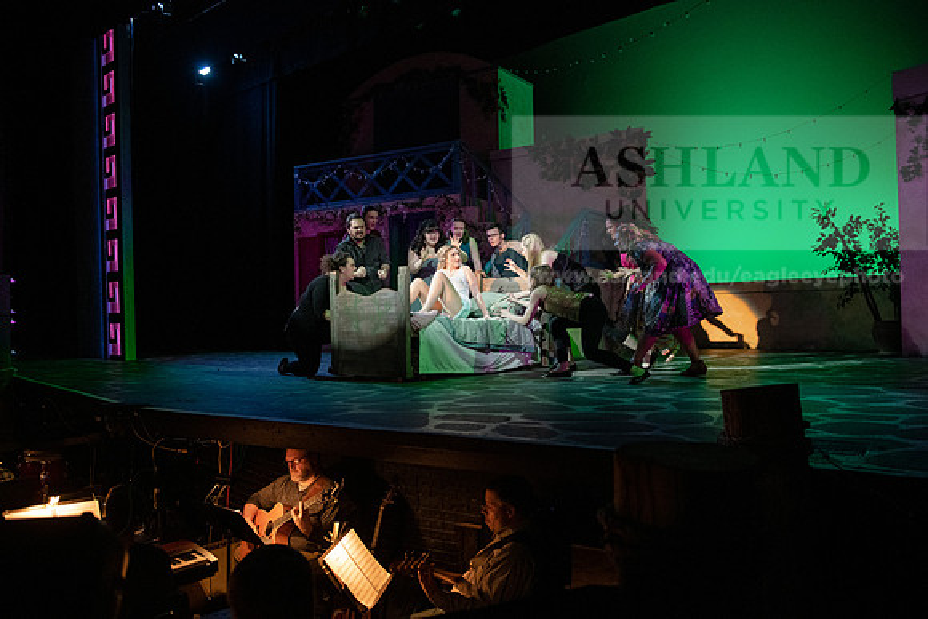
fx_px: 748
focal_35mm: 29
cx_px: 464
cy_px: 310
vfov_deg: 45.0
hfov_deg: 63.6
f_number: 3.5
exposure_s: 1/320
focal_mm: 29
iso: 5000
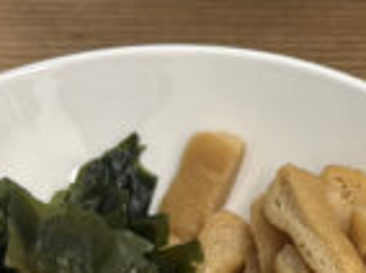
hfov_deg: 14.2
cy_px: 404
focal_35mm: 132
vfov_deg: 10.8
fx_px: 1393
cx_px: 505
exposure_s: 1/100
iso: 40
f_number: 1.6
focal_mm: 5.96
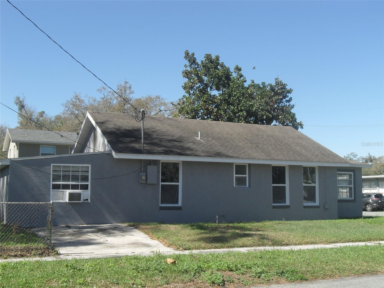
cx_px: 192
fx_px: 466
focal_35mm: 42
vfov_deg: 34.3
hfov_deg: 44.8
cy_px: 144
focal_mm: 7.7
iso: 80
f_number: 5.6
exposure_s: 1/350
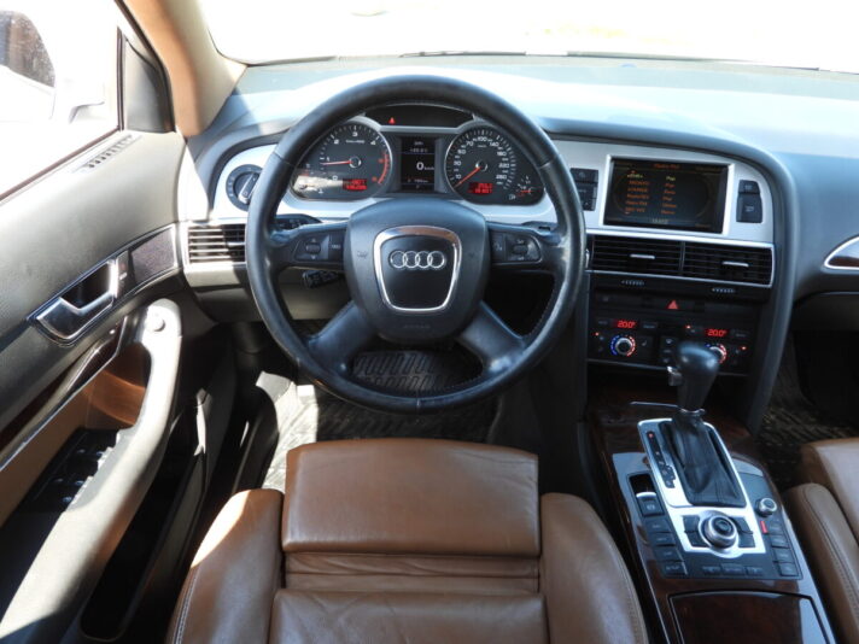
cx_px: 430
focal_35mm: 24
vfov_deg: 56.8
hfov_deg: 71.6
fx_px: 596
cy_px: 322
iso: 100
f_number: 2.8
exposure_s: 1/60
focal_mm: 4.3
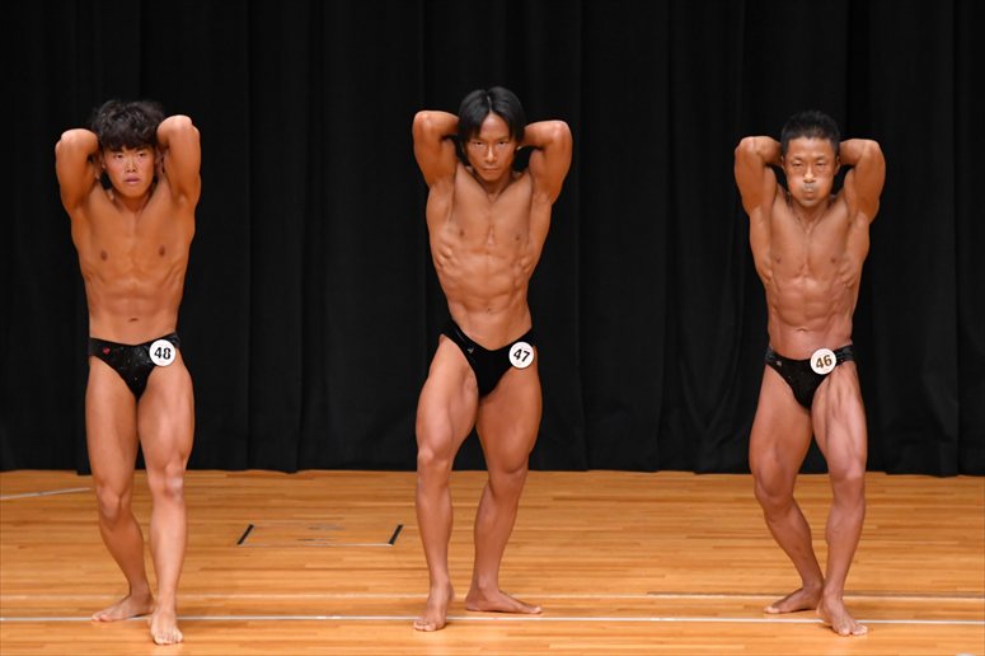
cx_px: 492
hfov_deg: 7.2
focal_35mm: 285
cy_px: 328
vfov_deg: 4.8
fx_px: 7794
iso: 4000
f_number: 5.6
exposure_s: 1/400
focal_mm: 190
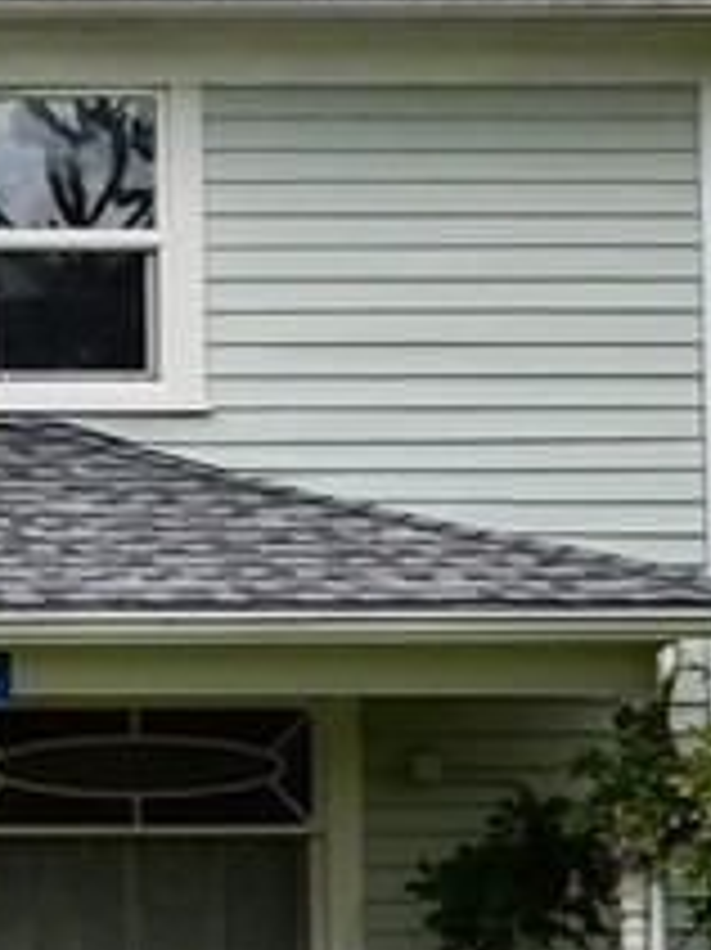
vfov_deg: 8.0
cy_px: 437
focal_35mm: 248
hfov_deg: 5.7
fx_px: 6799
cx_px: -1071
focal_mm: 9
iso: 125
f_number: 4.5
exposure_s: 1/250
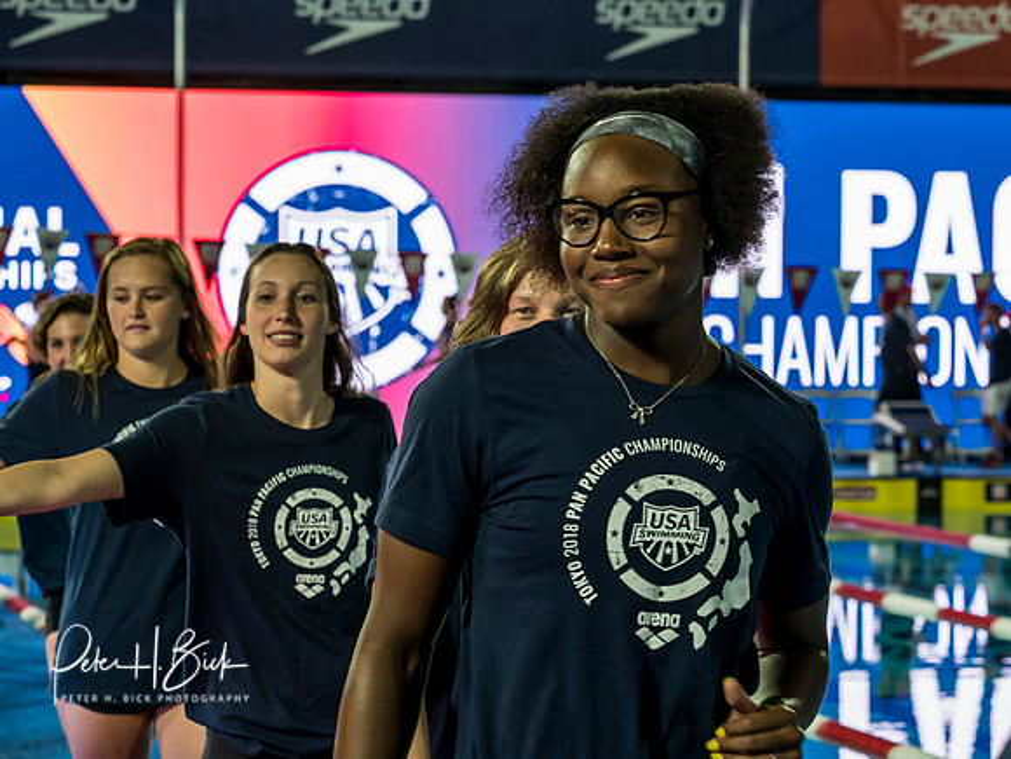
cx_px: 565
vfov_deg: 11.6
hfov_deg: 15.5
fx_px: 3722
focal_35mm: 127
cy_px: 335
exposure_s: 1/320
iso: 800
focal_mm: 57
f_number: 4.5
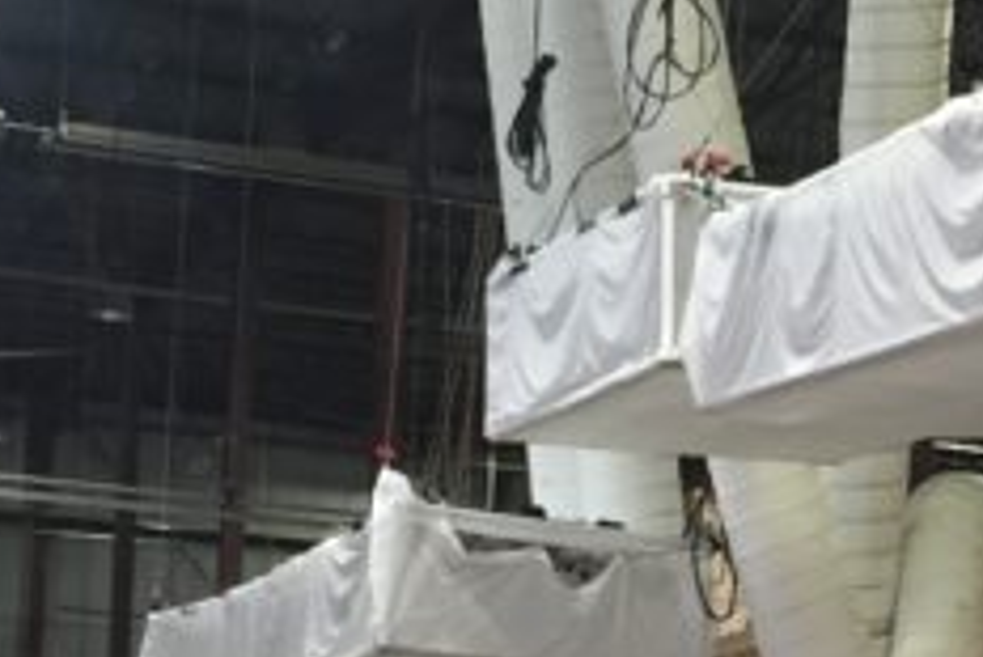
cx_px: 1169
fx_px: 3552
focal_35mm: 130
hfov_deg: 15.2
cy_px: 975
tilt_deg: +1.6
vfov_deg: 10.2
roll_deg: -2.6
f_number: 2.2
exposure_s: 1/30
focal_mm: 4.15
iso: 100
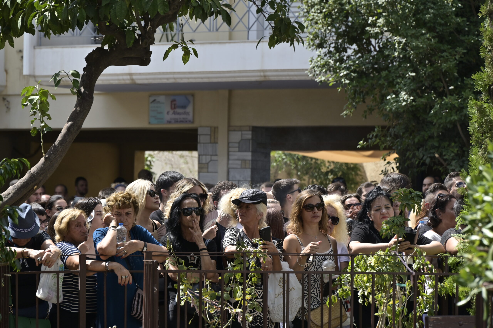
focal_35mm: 200
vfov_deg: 6.9
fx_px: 2737
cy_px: 164
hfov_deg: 10.3
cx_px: 246
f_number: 8
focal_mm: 200
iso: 320
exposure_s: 1/640
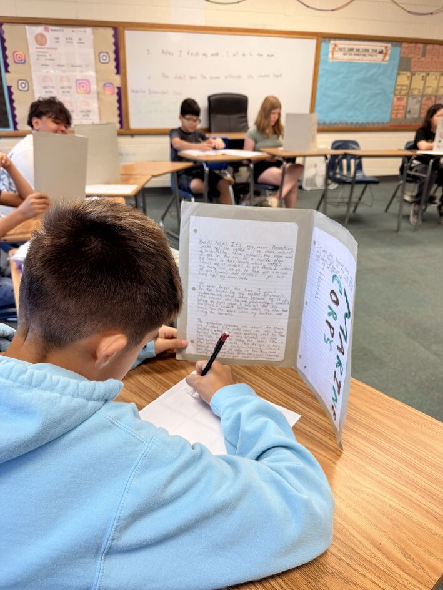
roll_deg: +0.9
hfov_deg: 53.0
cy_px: 307
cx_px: 205
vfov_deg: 67.3
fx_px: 444
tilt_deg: -27.7
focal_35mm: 26
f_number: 1.78
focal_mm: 6.76
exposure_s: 1/120
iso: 100
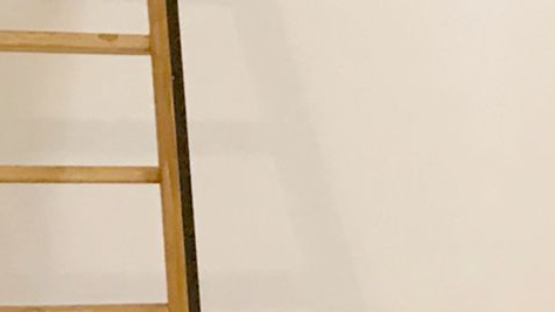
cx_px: 1058
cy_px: 476
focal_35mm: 129
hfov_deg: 14.3
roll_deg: -0.5
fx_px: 1898
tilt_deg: -9.5
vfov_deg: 9.1
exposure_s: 1/17
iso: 64
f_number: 1.8
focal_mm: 3.99
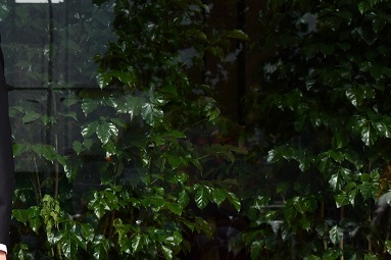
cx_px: -239
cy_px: 151
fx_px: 1487
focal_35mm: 137
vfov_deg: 10.0
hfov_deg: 13.8
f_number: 8
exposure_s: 1/200
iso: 110
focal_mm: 35
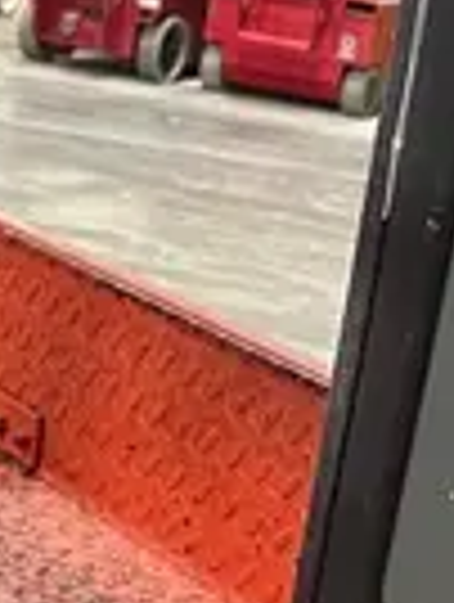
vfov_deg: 13.2
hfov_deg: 10.2
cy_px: 866
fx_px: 2475
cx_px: -180
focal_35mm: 142
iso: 320
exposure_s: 1/41
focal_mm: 5.1
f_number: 1.6
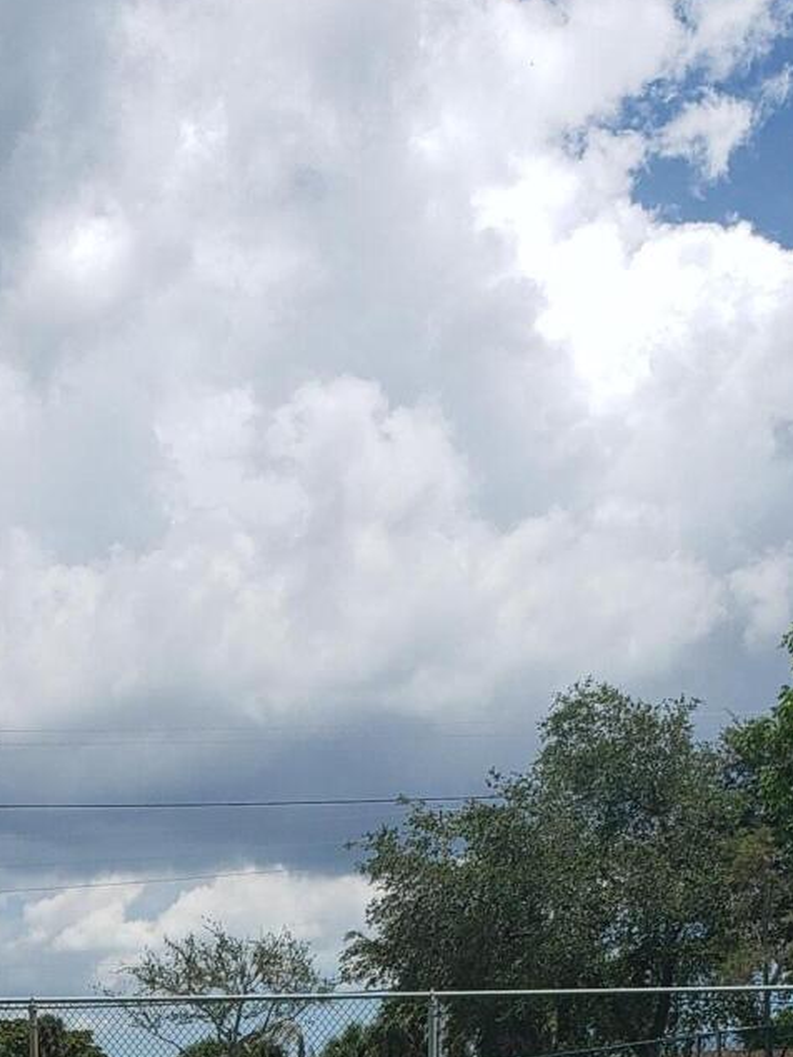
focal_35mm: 82
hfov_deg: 17.8
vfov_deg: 21.6
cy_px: 1350
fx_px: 2503
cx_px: 92
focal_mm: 4.3
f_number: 2.4
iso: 50
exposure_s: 1/2314
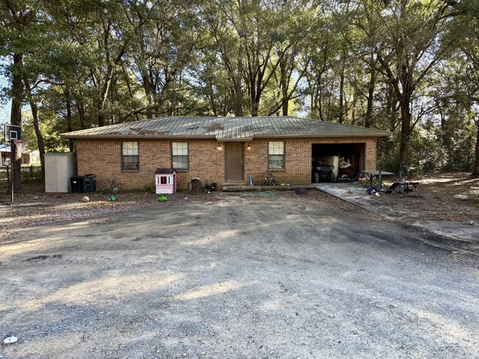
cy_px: 180
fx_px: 332
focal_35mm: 24
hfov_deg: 71.6
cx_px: 240
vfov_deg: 56.8
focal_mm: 6.76
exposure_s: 1/322
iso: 100
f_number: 1.78
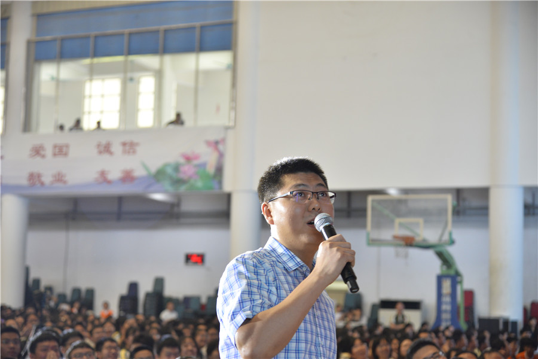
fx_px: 986
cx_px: 269
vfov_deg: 20.6
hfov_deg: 30.5
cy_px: 180
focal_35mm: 66
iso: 1250
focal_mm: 66
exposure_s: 1/60
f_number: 4.5
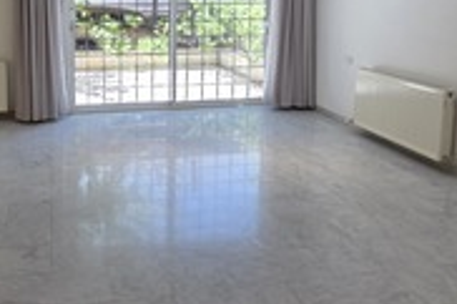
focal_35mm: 34
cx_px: 129
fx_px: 431
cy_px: 54
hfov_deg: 53.9
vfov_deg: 37.2
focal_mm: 2.2
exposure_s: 1/100
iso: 25
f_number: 1.9
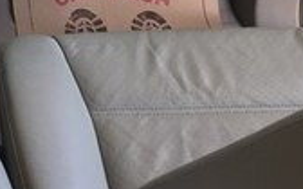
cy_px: -156
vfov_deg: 10.2
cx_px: -90
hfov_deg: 16.3
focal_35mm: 121
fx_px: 999
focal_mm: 4.15
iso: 40
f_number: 2.2
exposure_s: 1/50
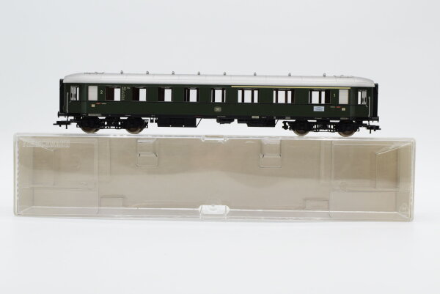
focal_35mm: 52
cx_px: 220
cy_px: 147
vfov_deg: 25.8
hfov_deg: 37.8
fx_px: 642
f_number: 8
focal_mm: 35
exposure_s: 1/125
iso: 400
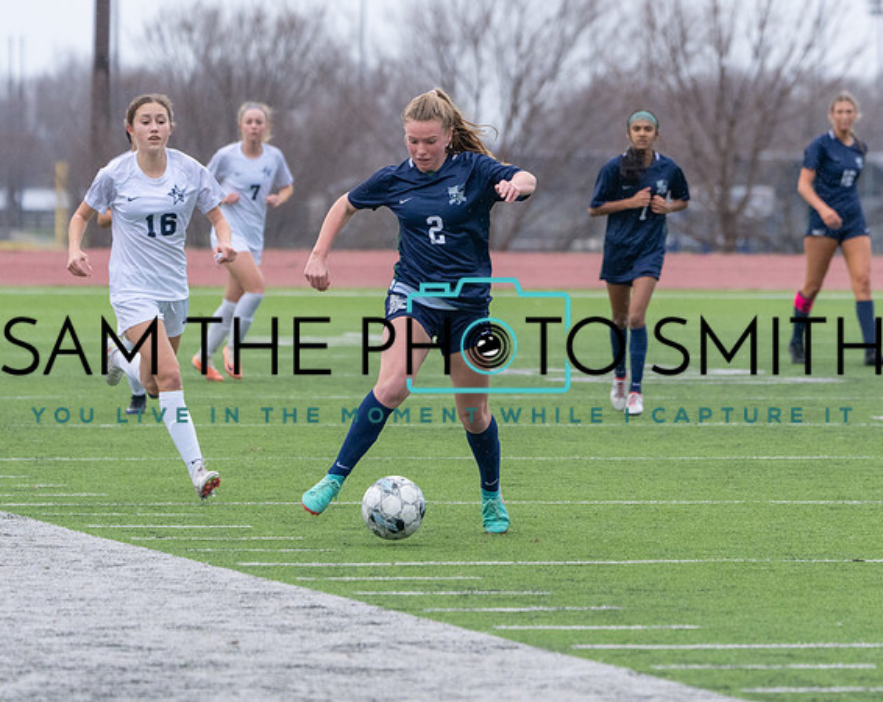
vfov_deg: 4.8
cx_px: 625
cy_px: 286
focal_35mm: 319
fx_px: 8317
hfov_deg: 6.1
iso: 1600
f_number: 5.6
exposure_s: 1/1250
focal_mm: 229
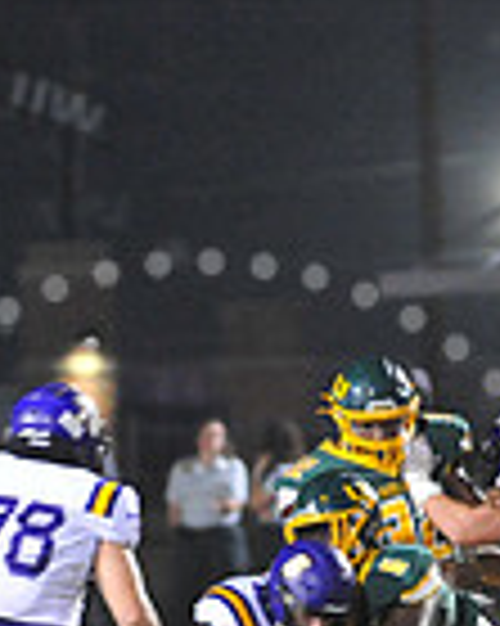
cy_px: 676
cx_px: 203
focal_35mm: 781
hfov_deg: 2.0
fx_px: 14462
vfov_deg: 2.5
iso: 4000
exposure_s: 1/160
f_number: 4
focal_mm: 200
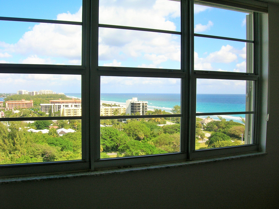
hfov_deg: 54.0
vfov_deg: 41.8
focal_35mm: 34
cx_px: 140
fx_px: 274
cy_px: 104
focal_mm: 5.7
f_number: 4.9
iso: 50
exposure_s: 1/135
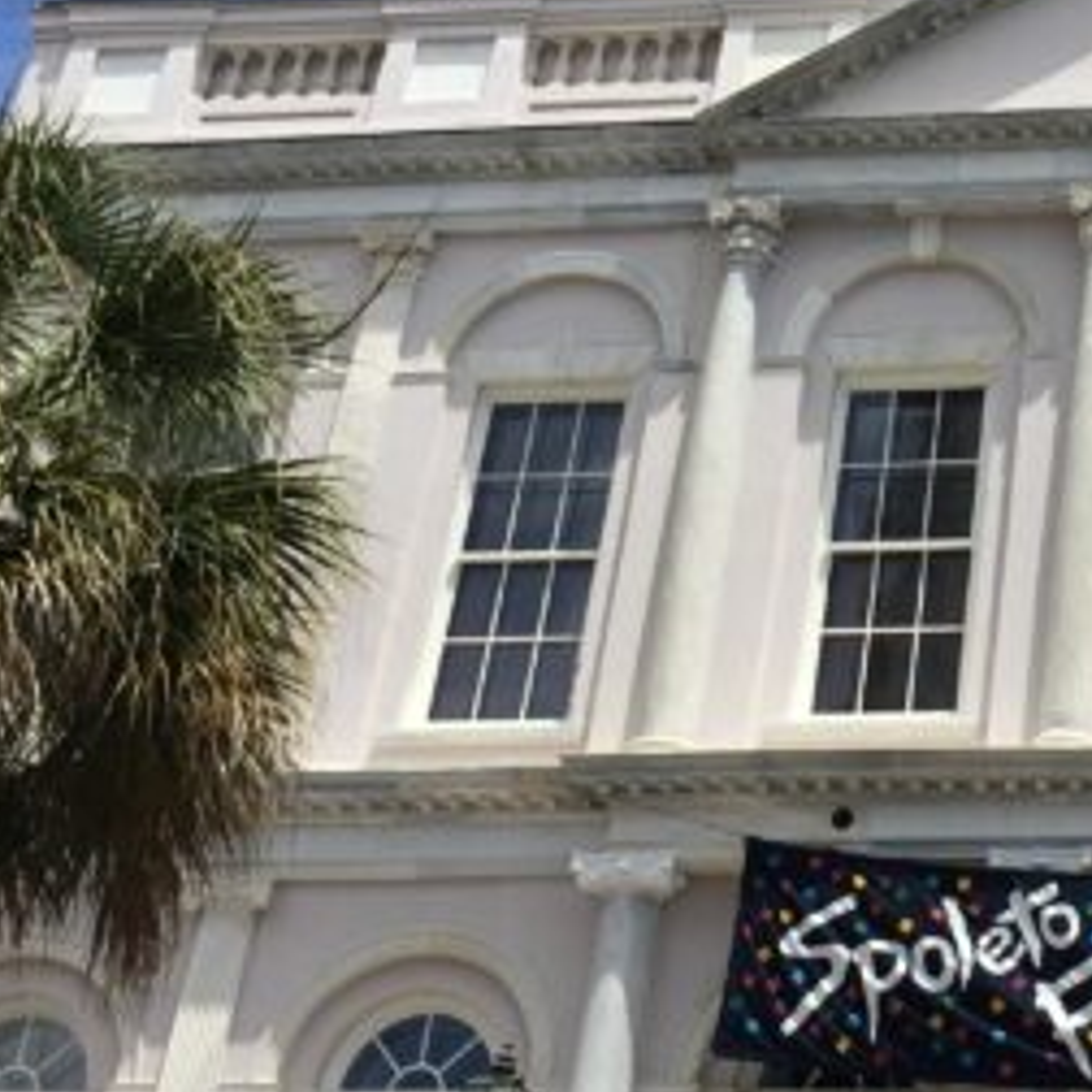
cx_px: 1213
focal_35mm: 78
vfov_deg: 21.6
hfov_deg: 21.1
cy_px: 78
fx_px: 2784
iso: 32
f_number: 2.2
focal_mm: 4.15
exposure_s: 1/3300
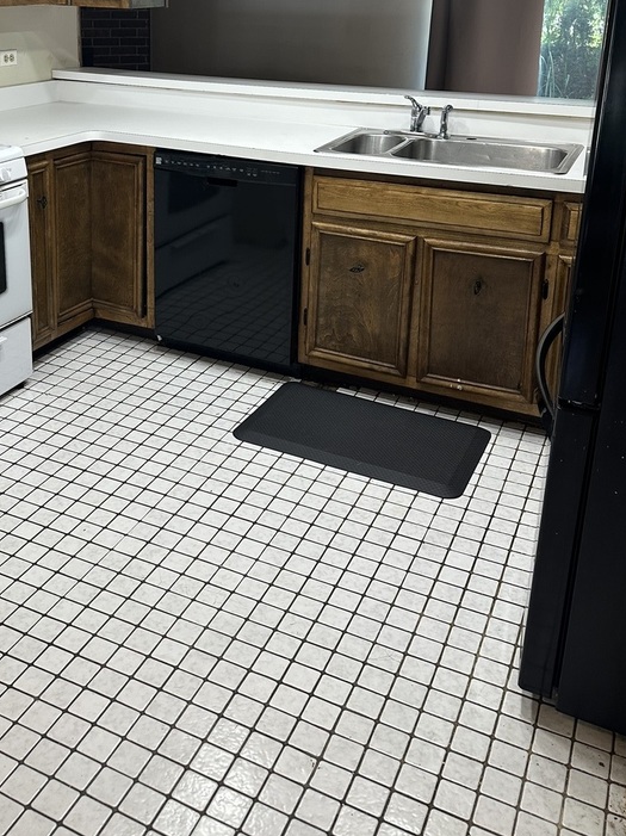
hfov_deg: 38.1
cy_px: 205
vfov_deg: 48.2
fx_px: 893
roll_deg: -0.4
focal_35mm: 37
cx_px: 197
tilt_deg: -13.1
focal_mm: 6.86
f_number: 1.78
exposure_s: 1/120
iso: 160
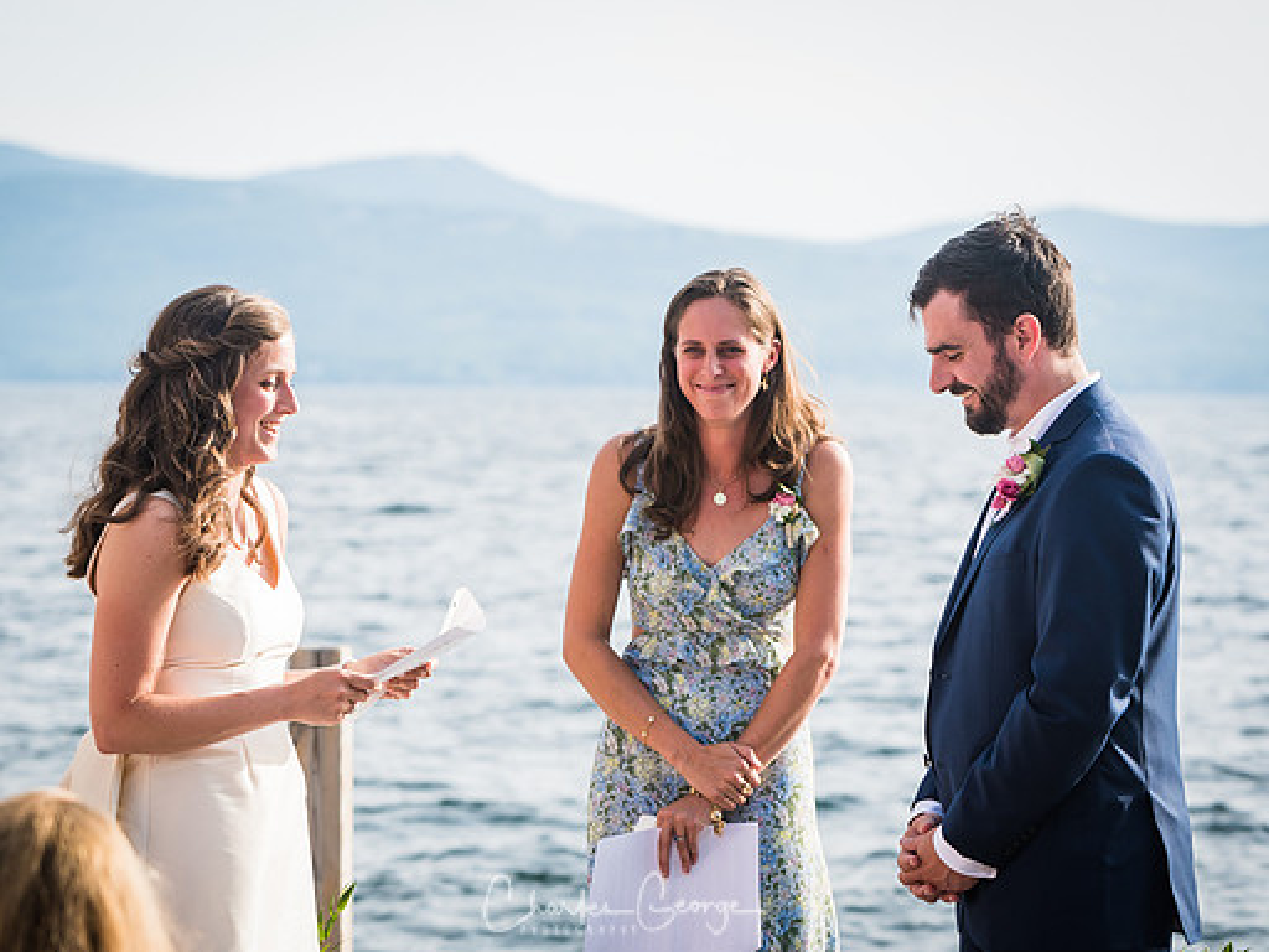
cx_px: 600
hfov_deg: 13.4
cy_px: 477
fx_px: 5389
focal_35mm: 147
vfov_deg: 10.1
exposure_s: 1/800
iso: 200
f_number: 4
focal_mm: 90
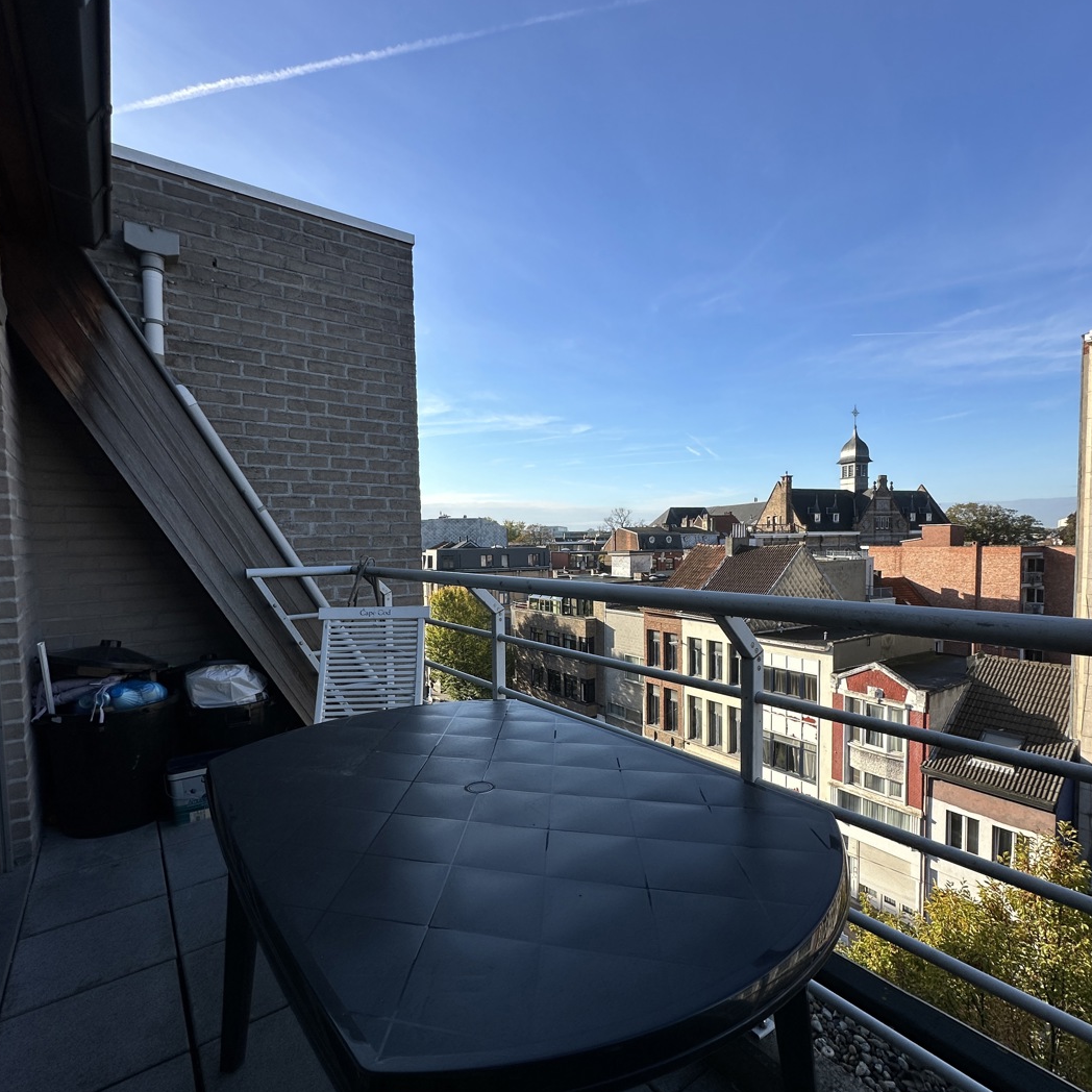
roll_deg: +0.0
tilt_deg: -2.2
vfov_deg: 83.9
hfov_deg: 84.0
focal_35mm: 17
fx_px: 607
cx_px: 555
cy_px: 572
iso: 50
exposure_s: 1/1453
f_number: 2.2
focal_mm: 2.22
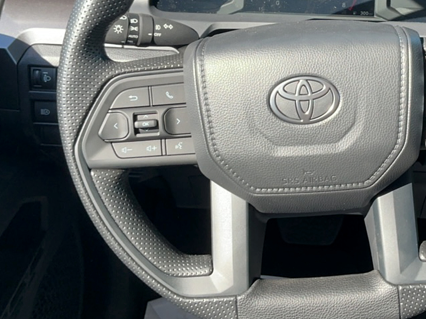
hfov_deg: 41.0
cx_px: 315
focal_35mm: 45
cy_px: 86
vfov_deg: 31.7
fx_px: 554
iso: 25
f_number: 1.8
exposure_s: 1/255
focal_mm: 3
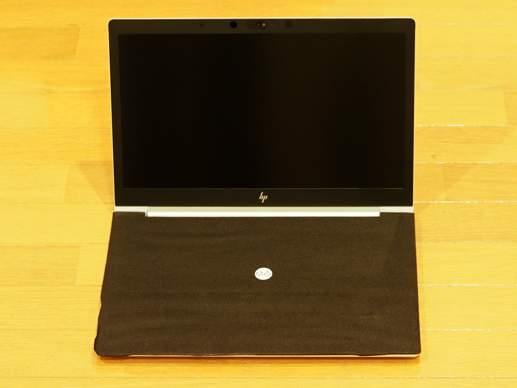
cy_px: 194
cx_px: 258
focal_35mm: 120
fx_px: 1792
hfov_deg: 16.4
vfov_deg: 12.3
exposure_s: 1/20
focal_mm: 60
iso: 6400
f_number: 5.6
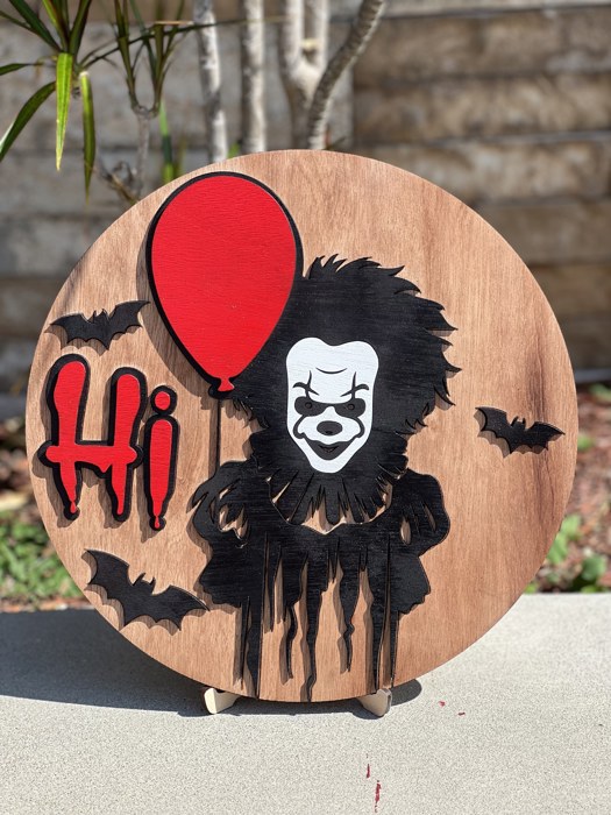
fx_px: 1812
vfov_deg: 25.3
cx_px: 306
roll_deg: +2.5
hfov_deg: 19.1
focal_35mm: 77
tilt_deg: -17.8
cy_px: 408
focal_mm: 9
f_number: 2.8
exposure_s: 1/508
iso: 32
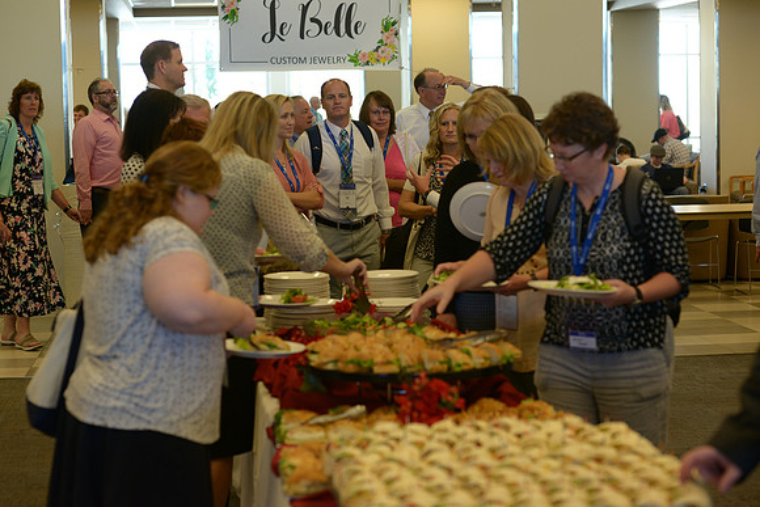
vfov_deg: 16.1
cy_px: 254
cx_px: 380
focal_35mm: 85
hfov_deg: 23.9
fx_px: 1795
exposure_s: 1/125
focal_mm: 85
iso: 1000
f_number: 4
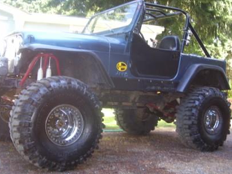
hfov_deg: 41.2
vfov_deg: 31.5
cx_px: 110
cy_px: 83
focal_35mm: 46
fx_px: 308
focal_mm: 7
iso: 125
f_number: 3
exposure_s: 1/60
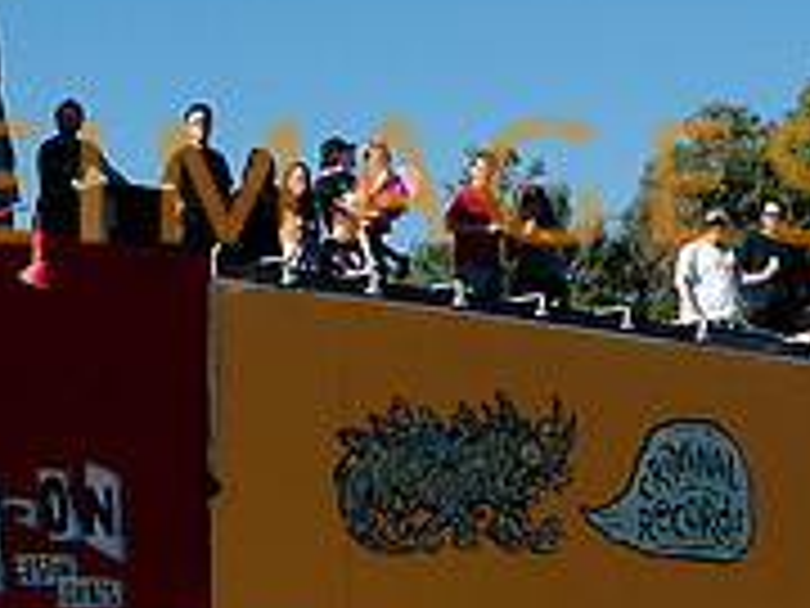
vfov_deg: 10.3
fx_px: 3359
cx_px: 108
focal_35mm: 144
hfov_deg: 13.6
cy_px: 151
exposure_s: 1/2500
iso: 200
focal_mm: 31
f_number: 3.5
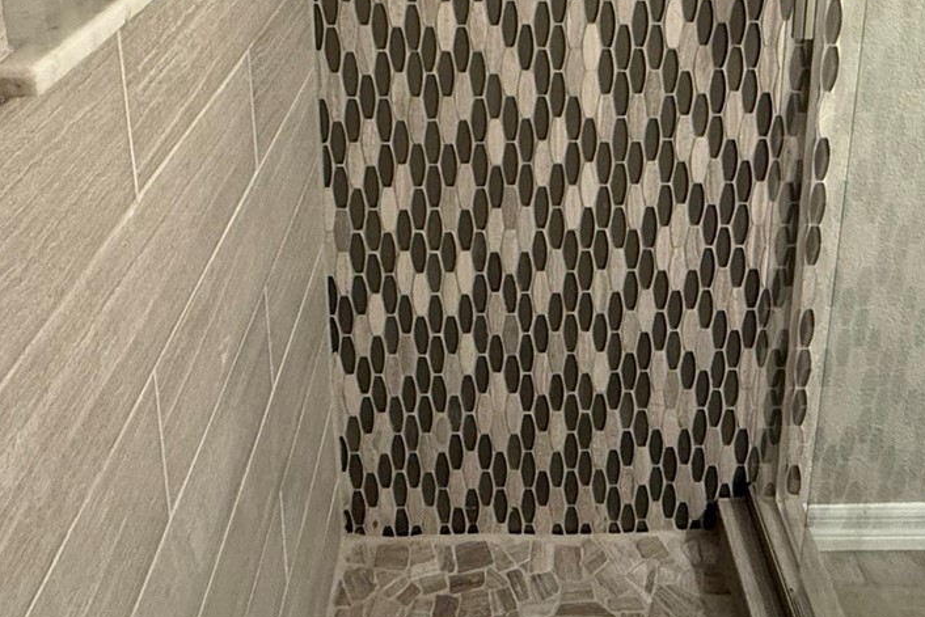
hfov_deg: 57.1
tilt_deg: -12.9
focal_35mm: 33
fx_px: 848
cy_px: -88
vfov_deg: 33.8
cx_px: 500
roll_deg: -0.5
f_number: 2.2
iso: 500
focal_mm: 2.22
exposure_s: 1/60
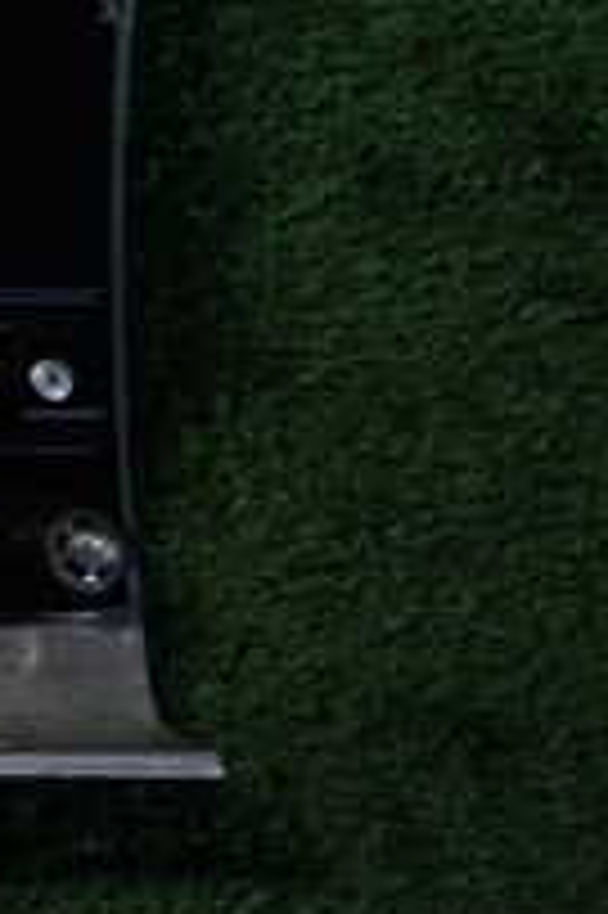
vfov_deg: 25.9
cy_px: 185
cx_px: -739
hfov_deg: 13.9
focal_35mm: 77
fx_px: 1954
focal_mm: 4.5
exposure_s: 1/30
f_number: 2
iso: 200
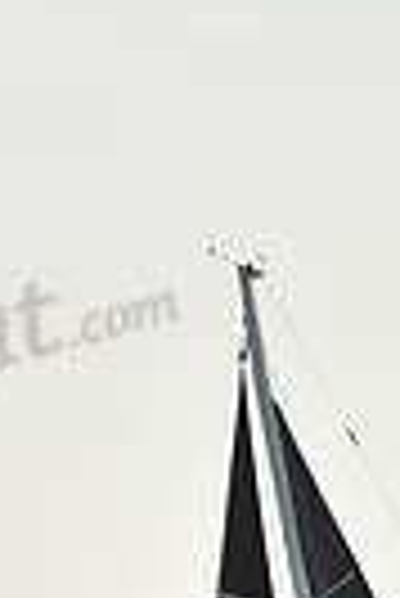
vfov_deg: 4.6
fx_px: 7413
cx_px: 411
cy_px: 958
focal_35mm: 446
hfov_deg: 3.1
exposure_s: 1/800
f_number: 9
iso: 250
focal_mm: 102
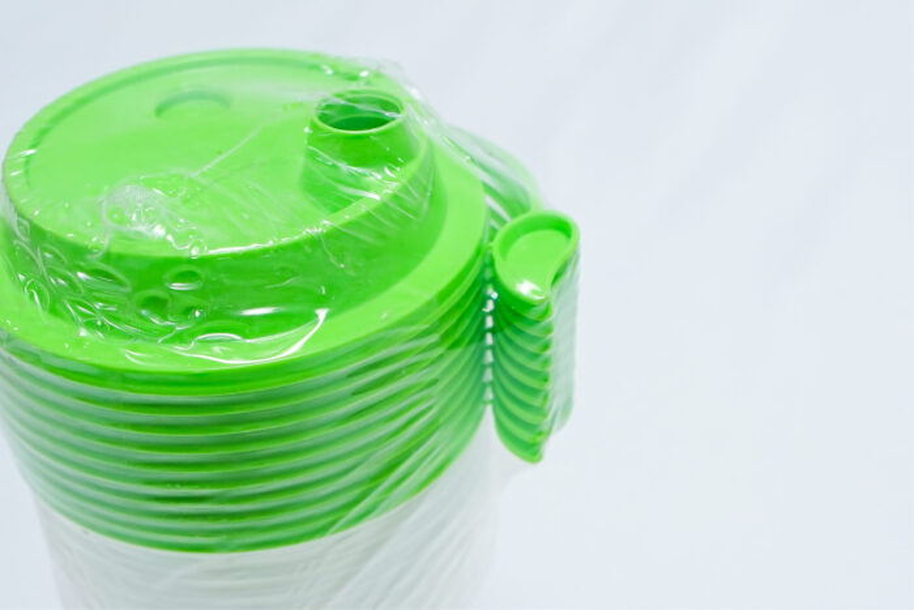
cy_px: 305
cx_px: 457
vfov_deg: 26.0
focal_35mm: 52
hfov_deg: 38.2
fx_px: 1320
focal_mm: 35
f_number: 9
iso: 2500
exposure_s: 1/160
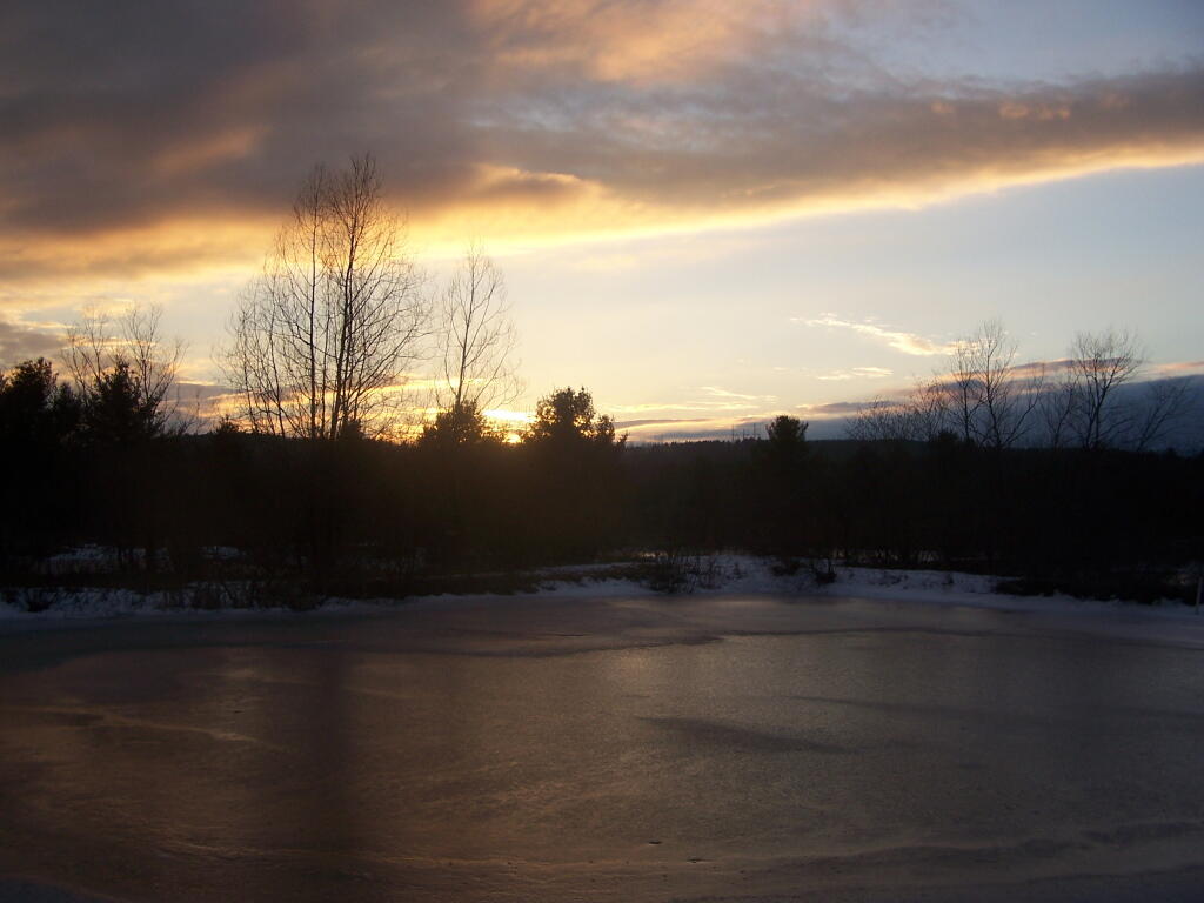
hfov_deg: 49.0
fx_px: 1322
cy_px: 452
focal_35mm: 38
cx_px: 602
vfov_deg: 37.7
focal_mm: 6.3
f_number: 2.8
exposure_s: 1/500
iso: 80
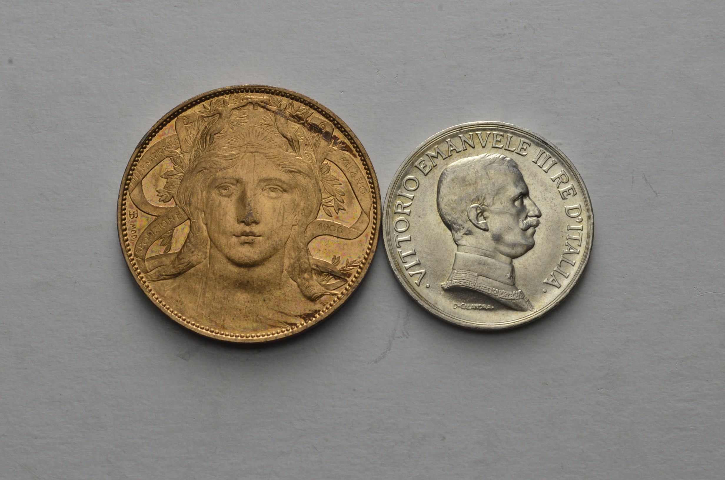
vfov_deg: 16.5
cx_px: 362
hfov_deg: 24.7
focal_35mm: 82
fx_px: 1658
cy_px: 240
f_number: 14
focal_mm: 55
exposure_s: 1/250
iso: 400
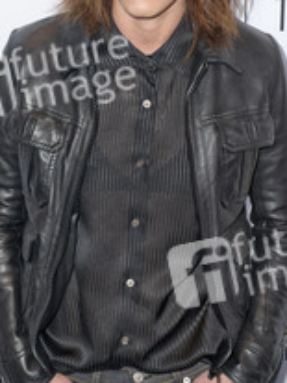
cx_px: 95
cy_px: 172
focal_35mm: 130
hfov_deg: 11.4
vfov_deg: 15.2
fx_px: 1439
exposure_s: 1/400
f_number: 4.5
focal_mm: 70
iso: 500
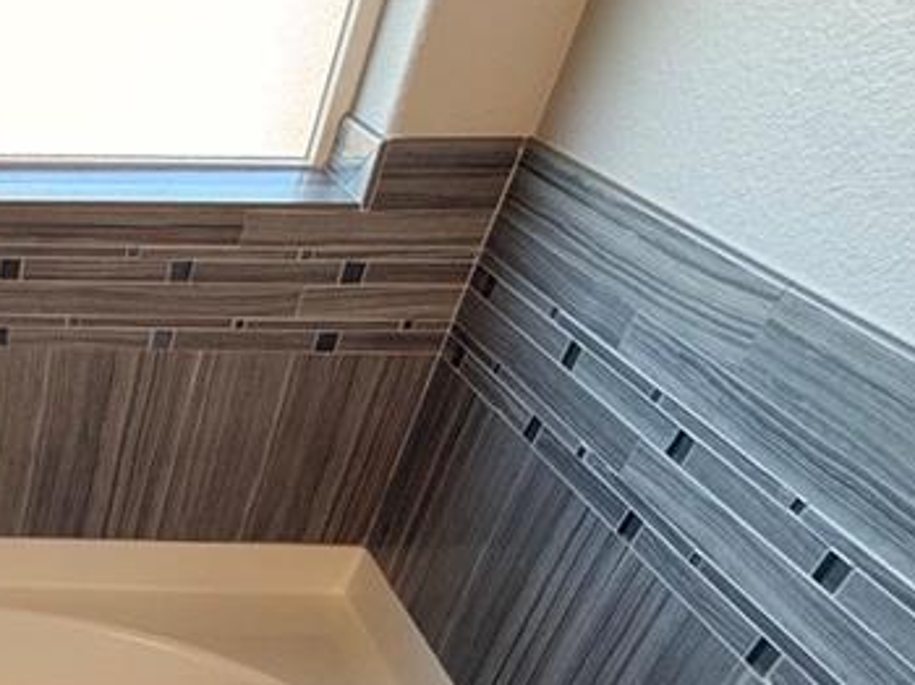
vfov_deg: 30.8
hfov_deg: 35.4
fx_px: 1083
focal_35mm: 41
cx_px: -199
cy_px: 779
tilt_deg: -42.7
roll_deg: +0.3
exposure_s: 1/120
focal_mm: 2.22
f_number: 2.2
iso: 125
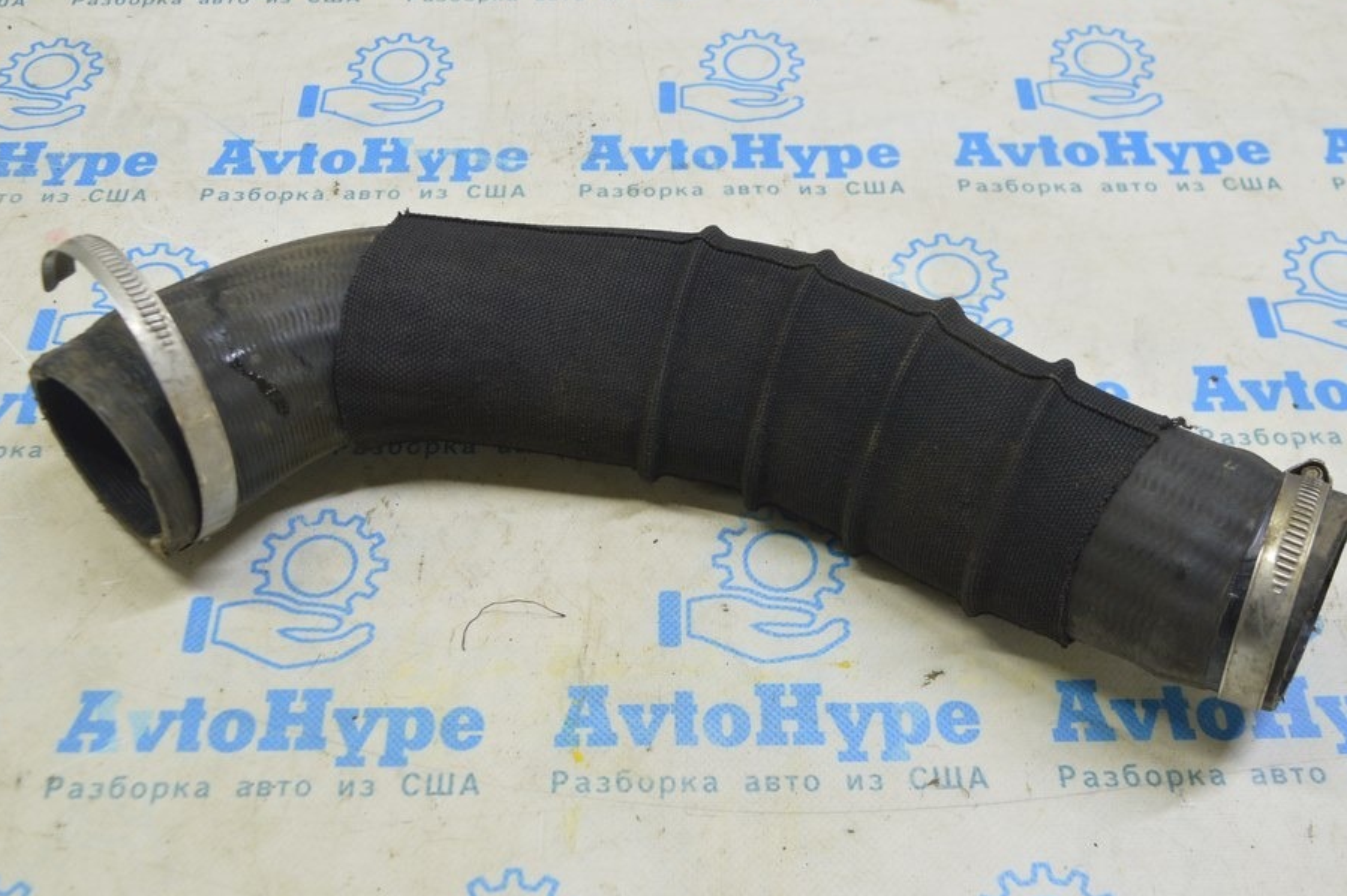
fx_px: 1533
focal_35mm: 41
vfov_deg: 32.6
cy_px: 447
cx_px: 664
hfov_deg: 47.4
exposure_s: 1/20
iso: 400
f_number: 5.6
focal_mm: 24
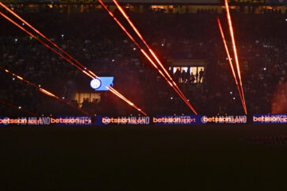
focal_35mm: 99
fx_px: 789
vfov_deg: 13.4
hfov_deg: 19.7
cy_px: -43
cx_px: 323
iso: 4000
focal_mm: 35
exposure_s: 1/500
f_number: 1.8
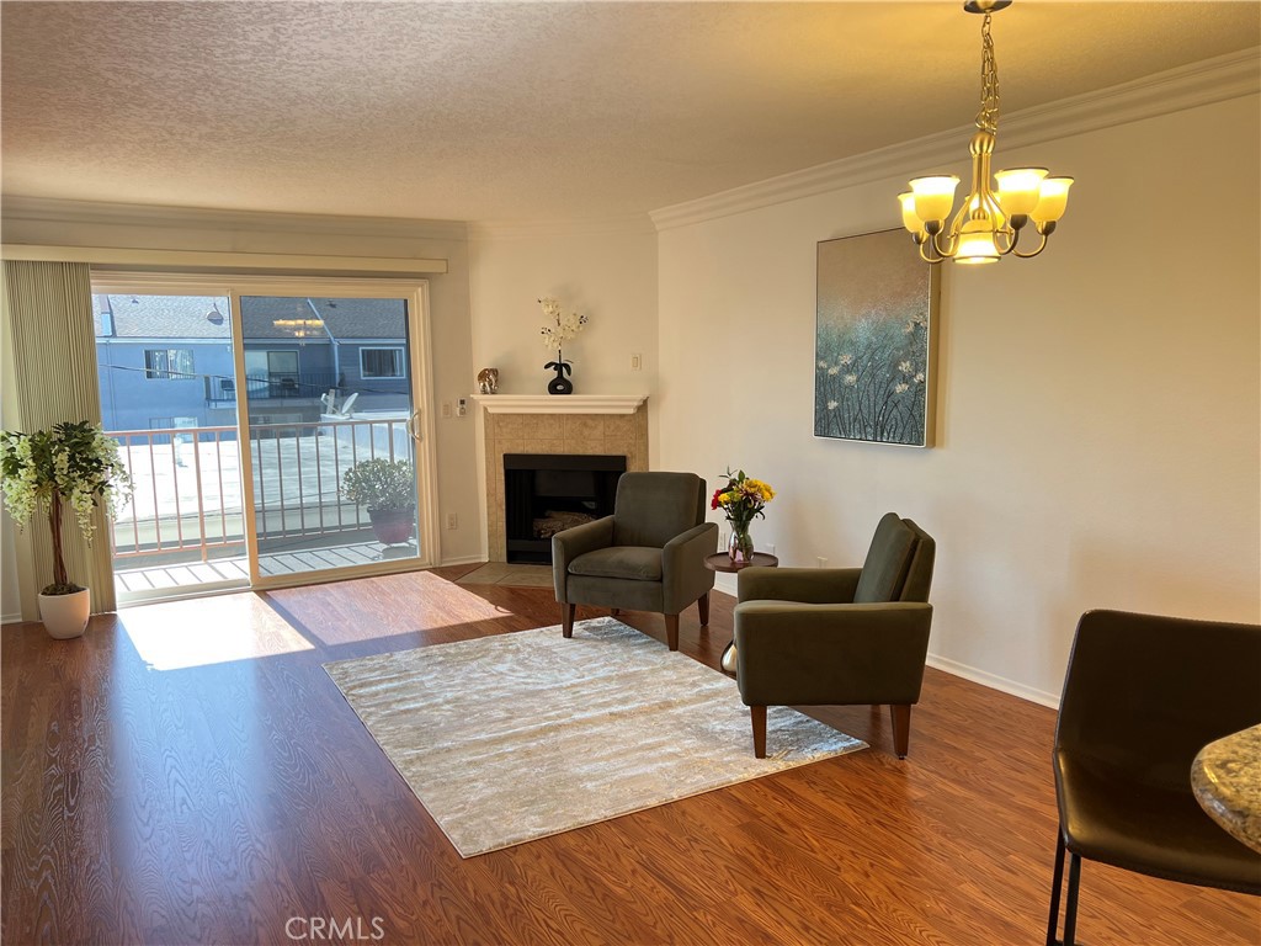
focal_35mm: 26
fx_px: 947
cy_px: 473
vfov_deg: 53.1
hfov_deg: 67.3
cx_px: 630
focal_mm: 5.7
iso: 64
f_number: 1.5
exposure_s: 1/120
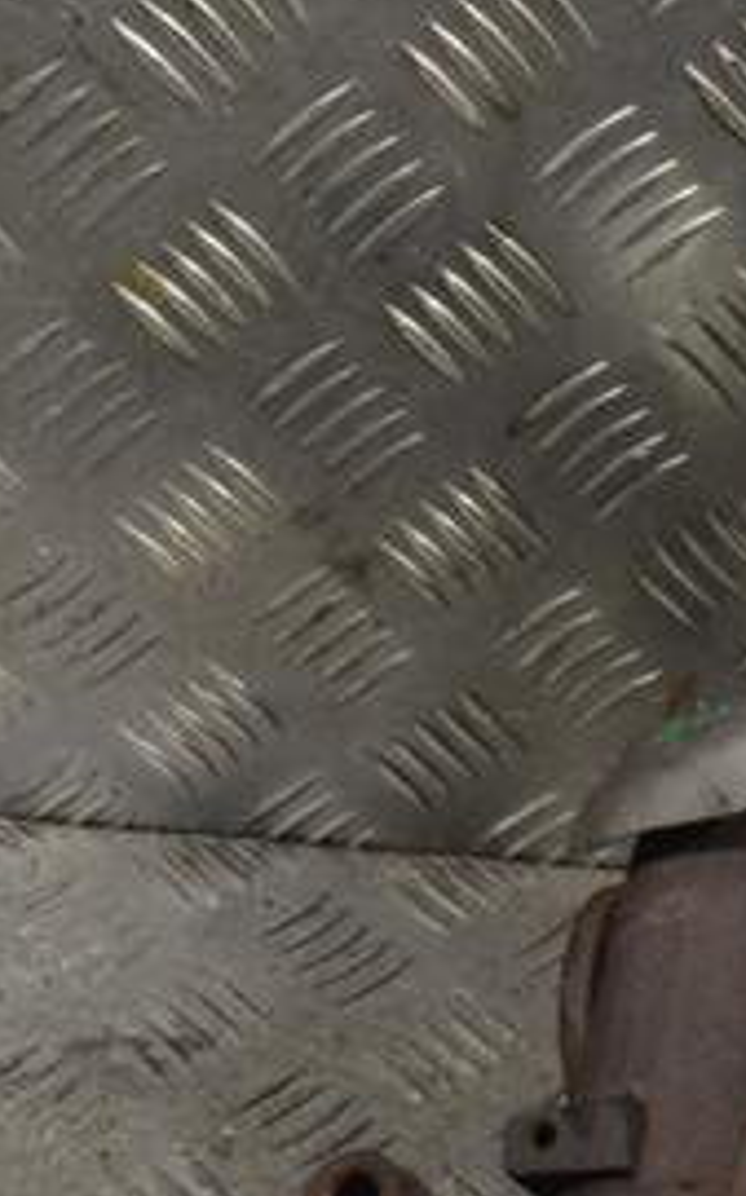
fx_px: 2867
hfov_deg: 14.7
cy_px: 847
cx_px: 644
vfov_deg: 23.4
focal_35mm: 88
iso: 3200
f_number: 9
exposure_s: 1/320
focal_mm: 26
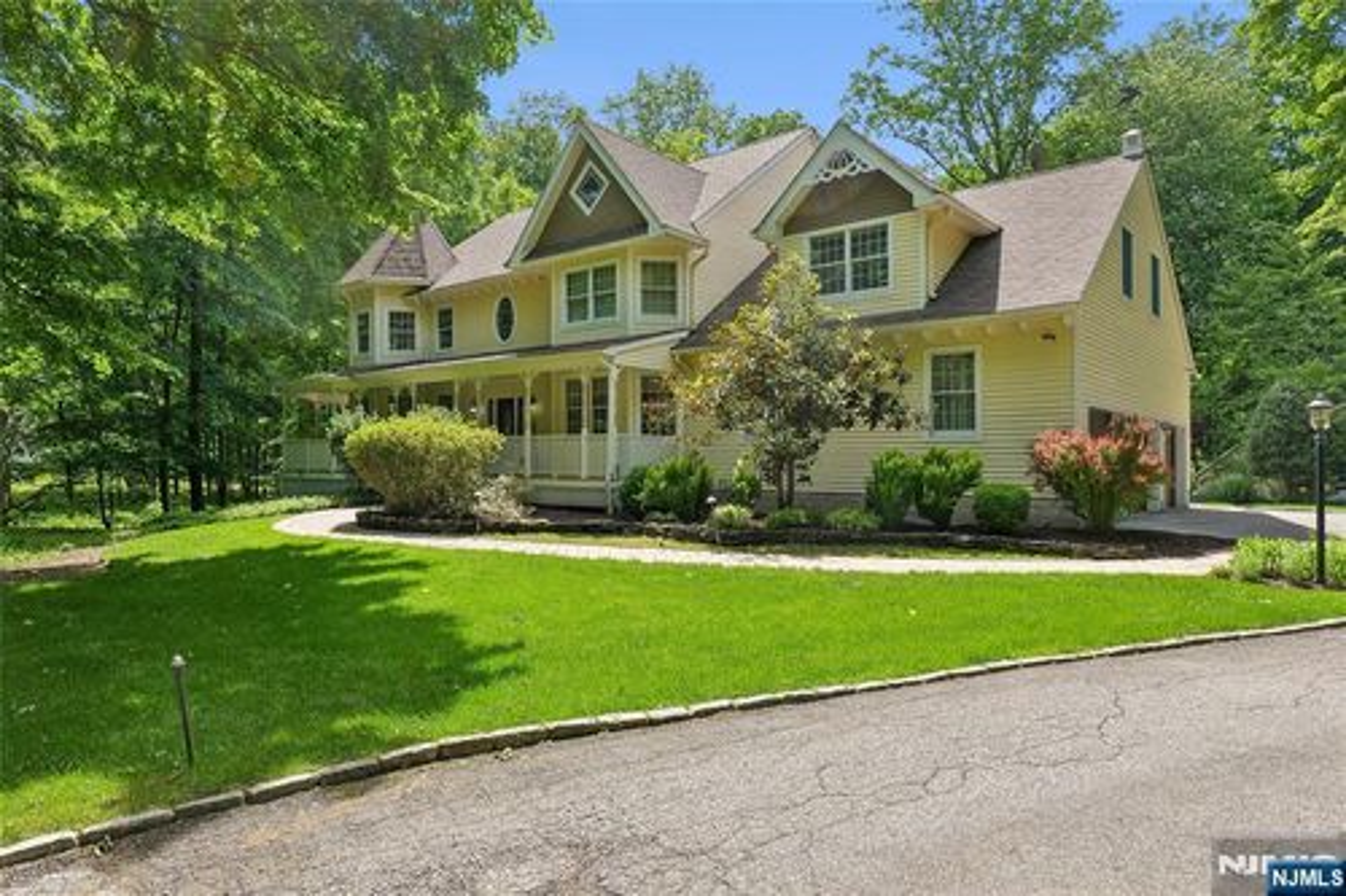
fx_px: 785
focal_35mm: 21
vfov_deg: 59.5
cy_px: 448
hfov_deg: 81.2
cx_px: 673
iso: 640
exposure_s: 1/250
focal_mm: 21
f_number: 8
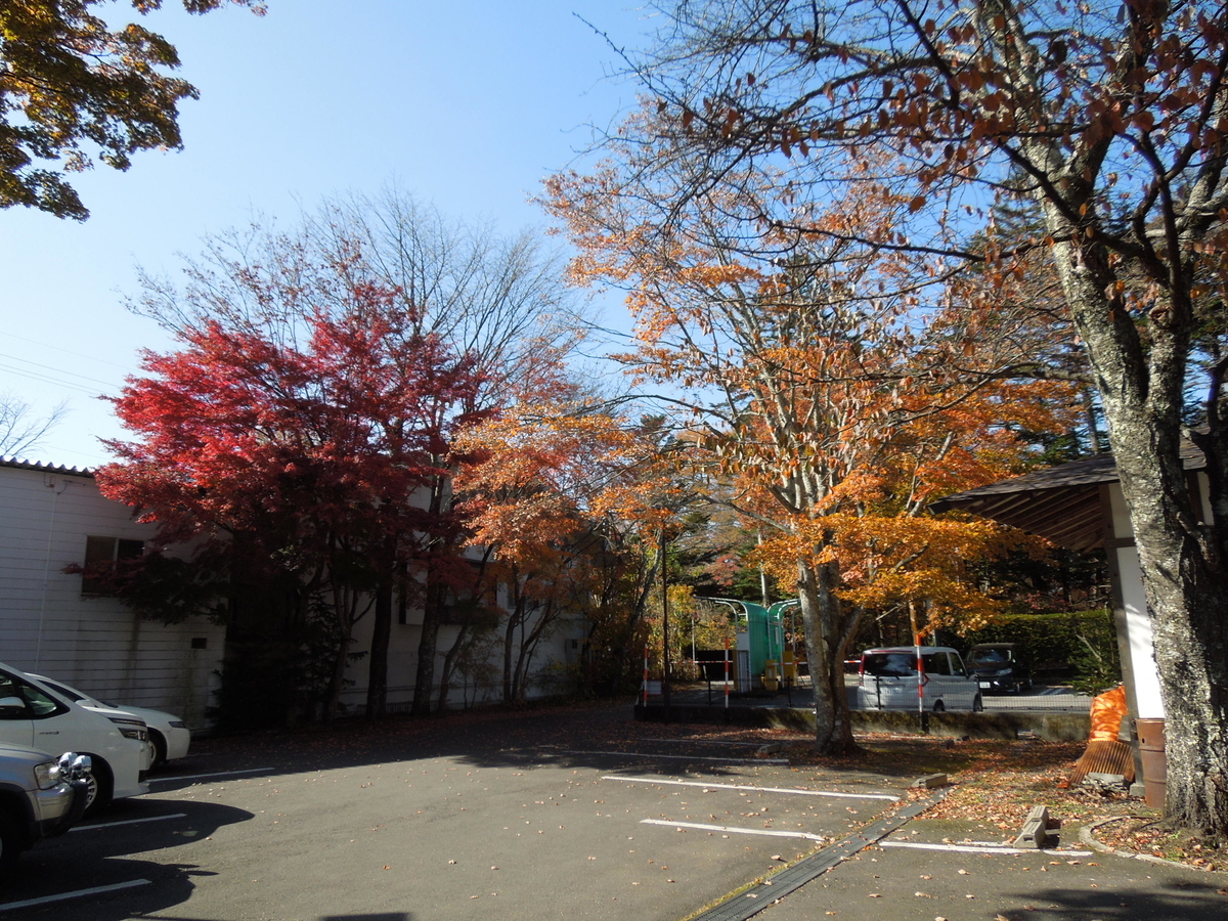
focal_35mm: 25
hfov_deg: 69.4
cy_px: 460
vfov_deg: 54.9
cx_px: 614
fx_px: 887
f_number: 3.3
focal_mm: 4.5
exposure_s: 1/640
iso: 100
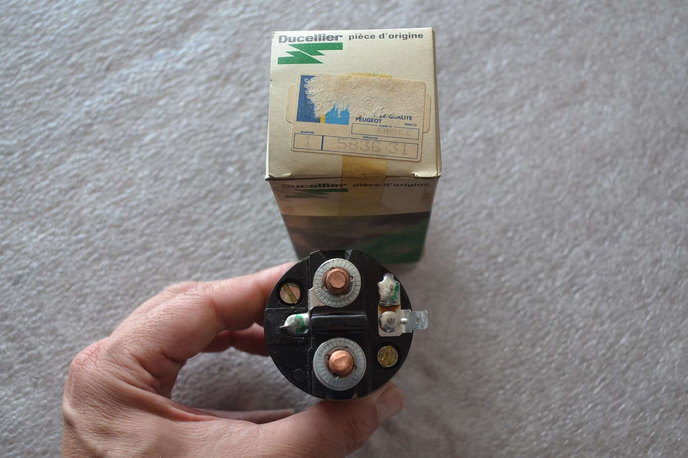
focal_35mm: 48
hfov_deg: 41.1
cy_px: 229
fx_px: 917
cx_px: 344
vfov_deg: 28.1
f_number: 5
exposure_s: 1/100
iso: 400
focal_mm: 32
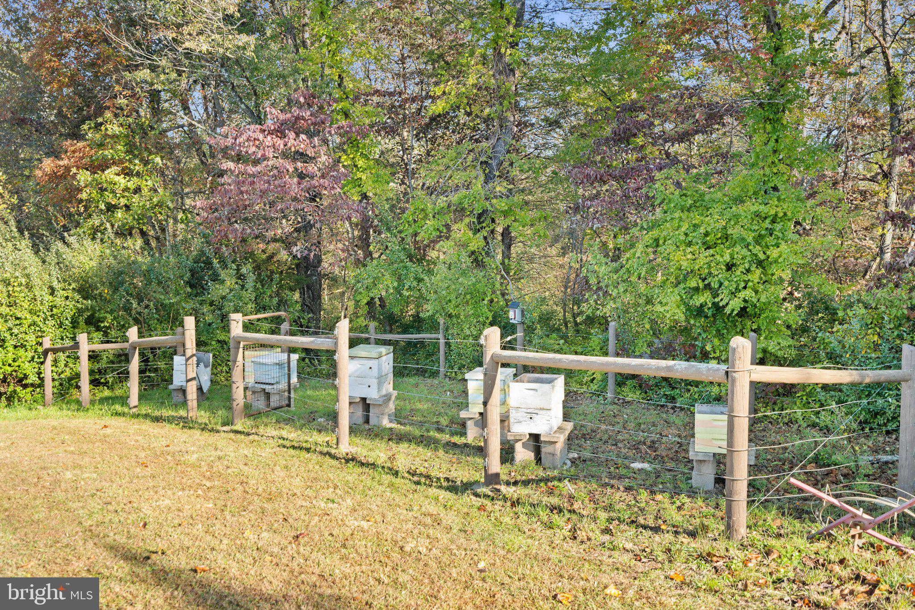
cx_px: 458
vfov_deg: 37.8
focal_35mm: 35
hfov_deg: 54.4
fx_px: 889
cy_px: 305
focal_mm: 35
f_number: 10
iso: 250
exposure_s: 1/60
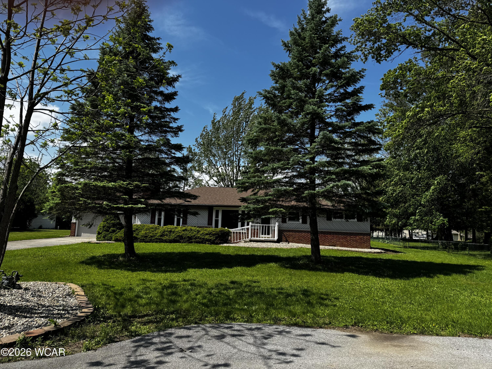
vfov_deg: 56.8
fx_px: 341
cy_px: 184
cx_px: 246
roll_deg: -3.9
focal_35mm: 24
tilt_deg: +7.5
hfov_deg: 71.6
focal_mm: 6.76
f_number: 1.78
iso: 80
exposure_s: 1/3247
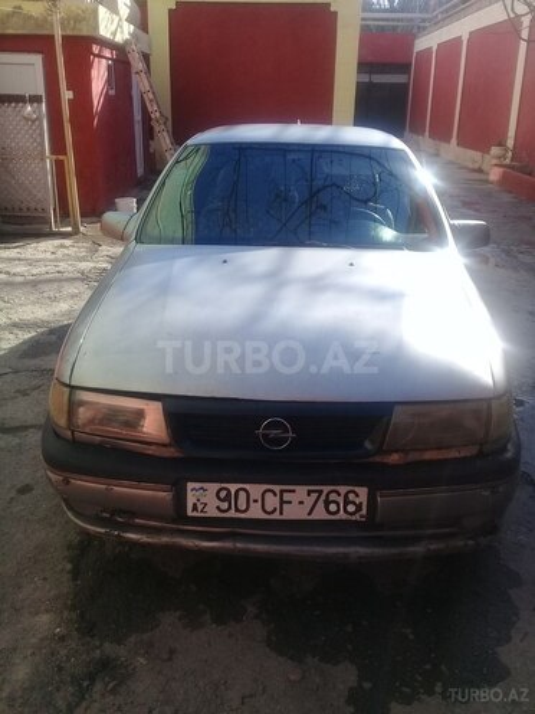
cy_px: 357
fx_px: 639
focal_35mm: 31
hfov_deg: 45.4
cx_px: 268
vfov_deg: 58.4
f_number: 2.2
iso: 50
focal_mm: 3.3
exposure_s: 1/492
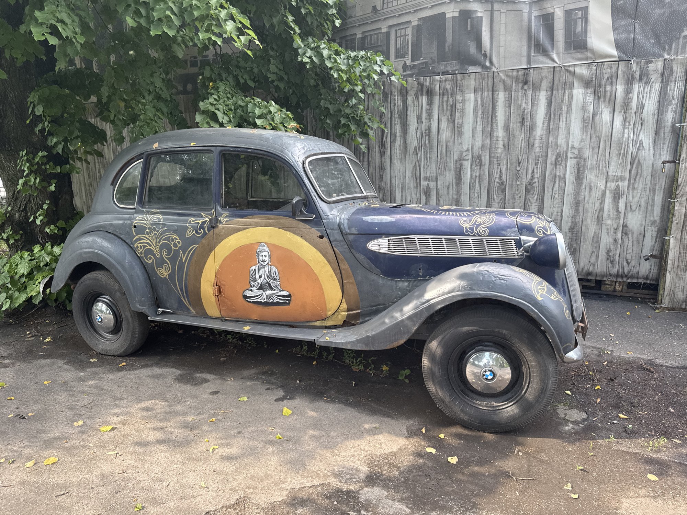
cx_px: 344
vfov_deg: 56.8
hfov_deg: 71.6
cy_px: 258
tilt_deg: -14.3
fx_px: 476
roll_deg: +3.7
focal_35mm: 24
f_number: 1.78
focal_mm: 6.76
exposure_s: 1/230
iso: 64
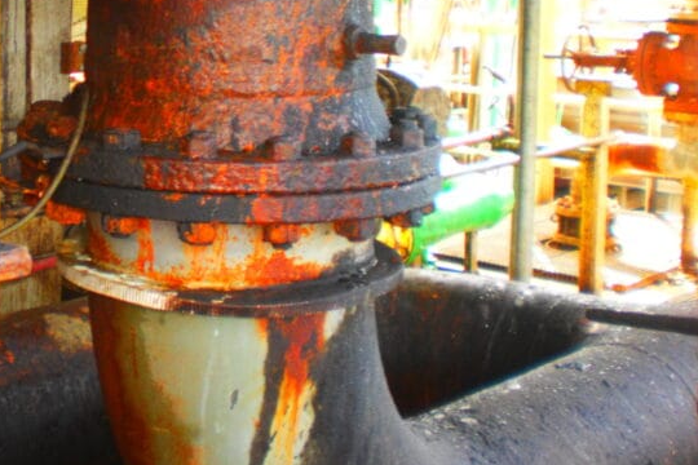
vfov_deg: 18.8
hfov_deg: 27.6
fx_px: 1377
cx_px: 100
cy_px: 22
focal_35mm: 71
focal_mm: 6.3
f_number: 3.1
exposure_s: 1/50
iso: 100
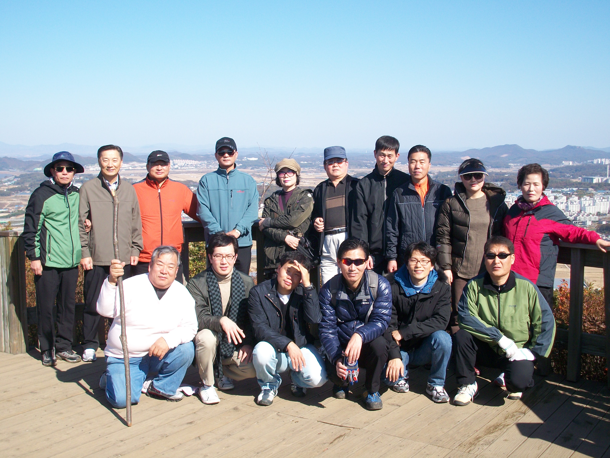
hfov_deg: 42.9
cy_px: 229
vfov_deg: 32.9
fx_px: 775
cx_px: 305
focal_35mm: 44
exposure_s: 1/640
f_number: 3.5
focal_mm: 7.8
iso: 80
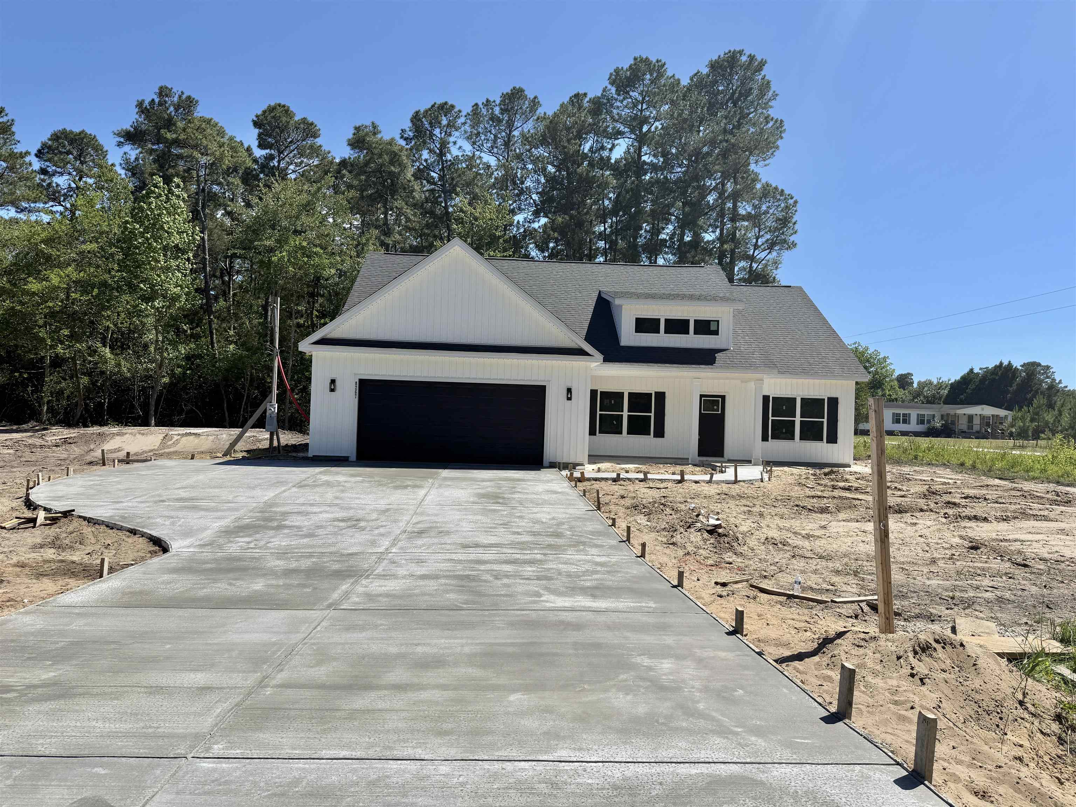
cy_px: 404
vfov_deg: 56.8
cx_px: 538
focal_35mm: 24
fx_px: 746
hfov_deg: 71.6
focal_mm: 6.76
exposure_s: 1/6173
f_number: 1.78
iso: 80
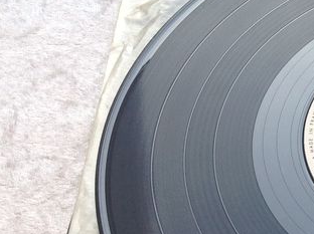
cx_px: 453
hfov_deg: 16.3
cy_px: 218
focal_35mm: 112
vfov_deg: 13.1
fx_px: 1014
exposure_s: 1/152
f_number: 2.4
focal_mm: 4.28
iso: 50
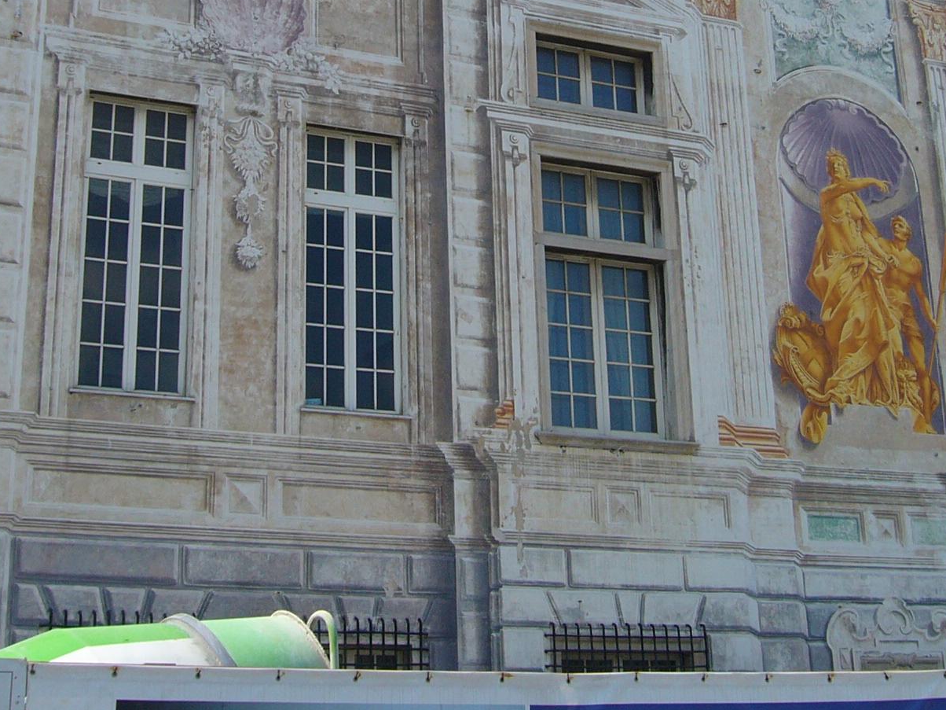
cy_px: 50
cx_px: 542
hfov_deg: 28.9
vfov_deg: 21.4
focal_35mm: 67
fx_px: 1831
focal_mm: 5.8
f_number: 5.6
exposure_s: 1/320
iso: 64
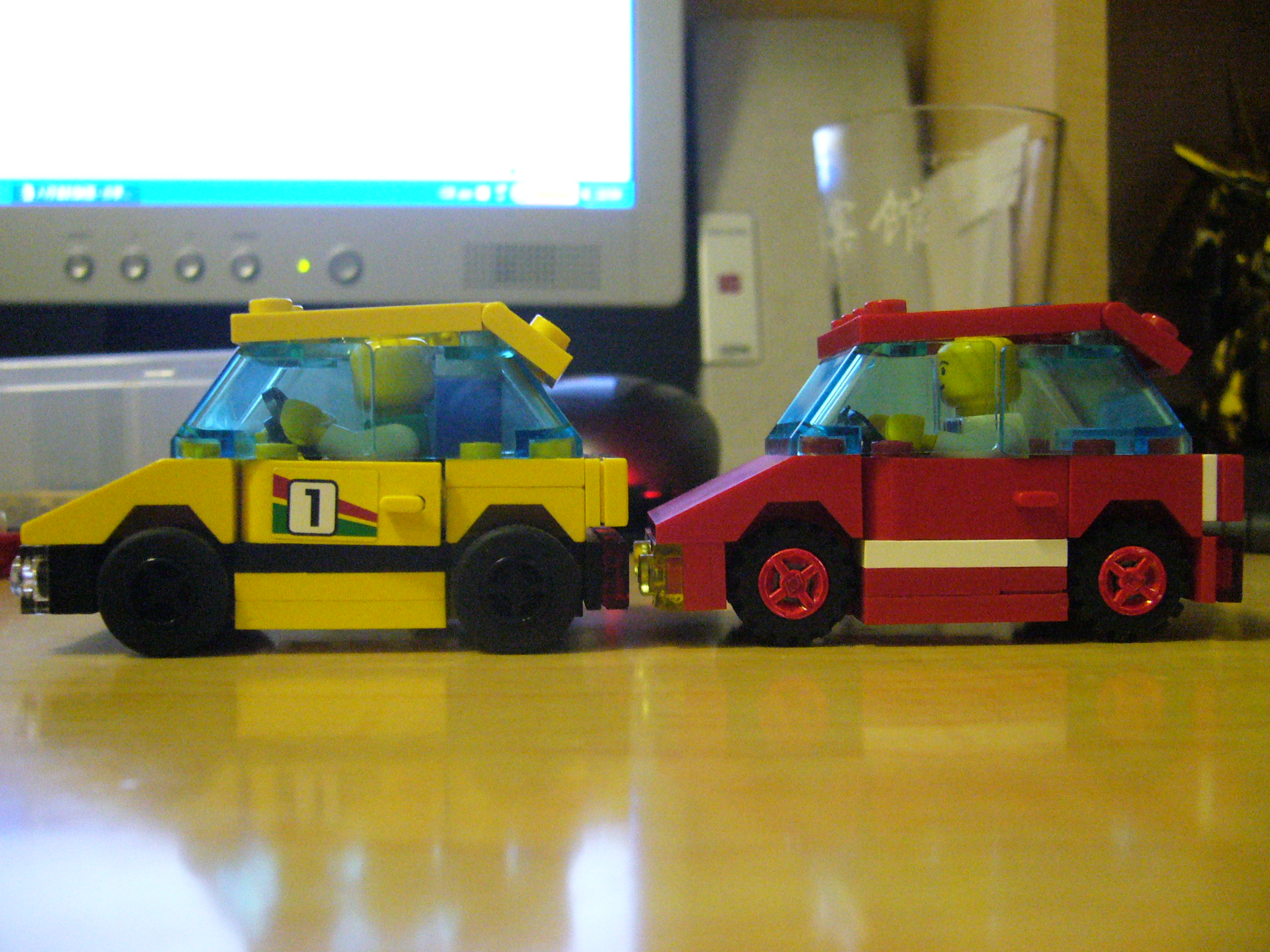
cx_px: 635
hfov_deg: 52.6
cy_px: 476
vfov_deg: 40.7
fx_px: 1284
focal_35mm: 35
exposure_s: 1/8
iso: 400
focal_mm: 5.8
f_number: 2.8
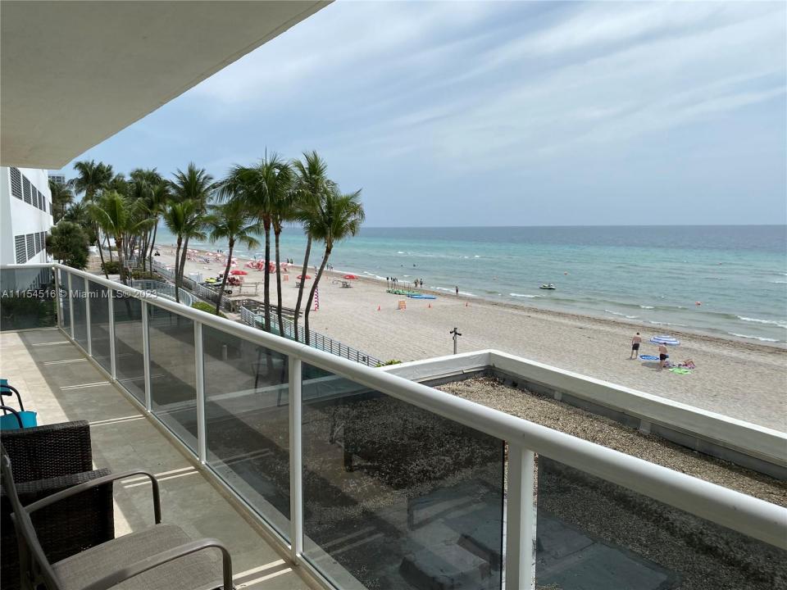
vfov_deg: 53.1
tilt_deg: -5.7
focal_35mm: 26
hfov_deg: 67.3
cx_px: 394
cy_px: 295
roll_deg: -0.3
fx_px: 591
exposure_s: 1/5025
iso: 32
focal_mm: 4.25
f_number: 1.8
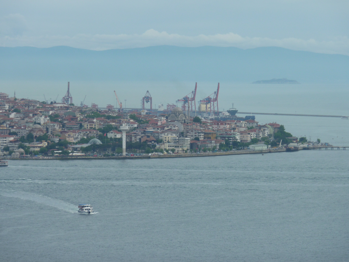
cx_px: 174
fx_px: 2117
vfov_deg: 7.1
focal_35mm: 210
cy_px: 131
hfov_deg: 9.4
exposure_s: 1/400
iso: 80
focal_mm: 34.4
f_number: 5.6
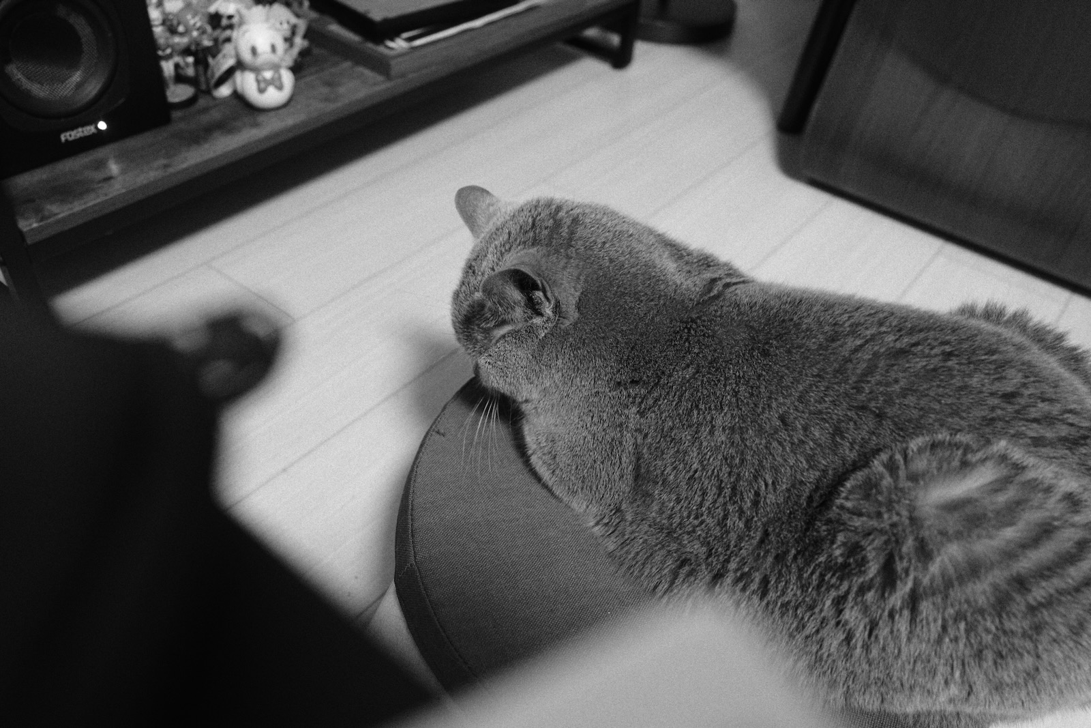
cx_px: 546
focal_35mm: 28
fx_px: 849
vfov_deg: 46.4
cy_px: 364
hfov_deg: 65.5
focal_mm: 18.3
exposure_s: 1/30
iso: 640
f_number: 2.8
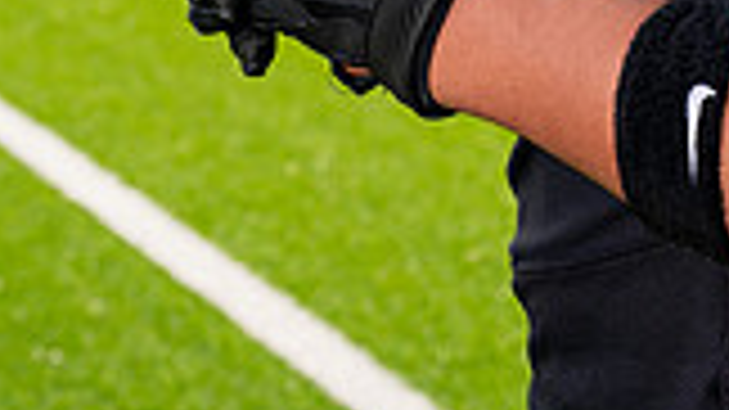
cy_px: -527
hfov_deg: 15.8
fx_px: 2589
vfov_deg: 8.4
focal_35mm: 134
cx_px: 666
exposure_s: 1/320
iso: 100
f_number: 5.6
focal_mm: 46
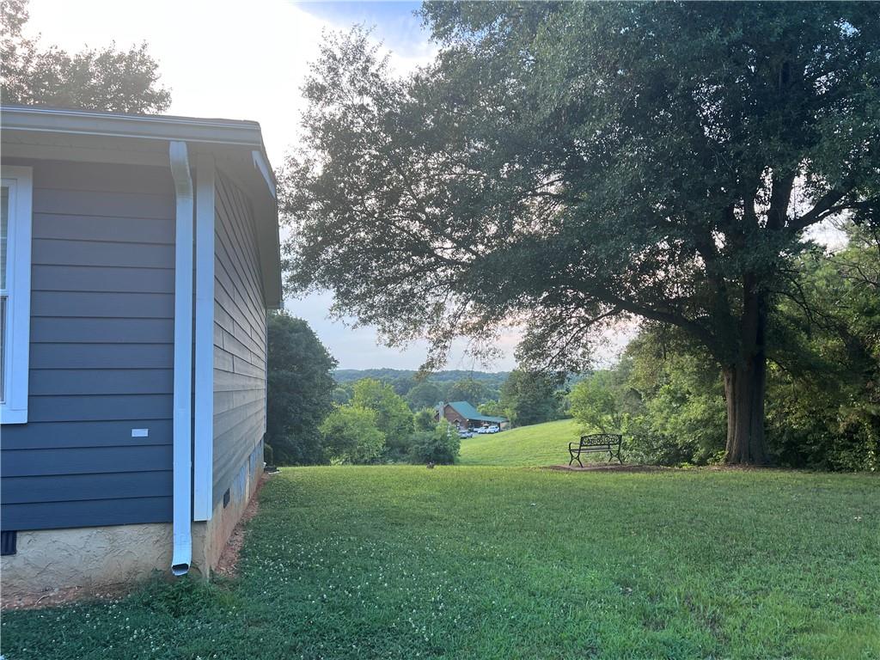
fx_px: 661
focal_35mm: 26
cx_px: 440
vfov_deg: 53.1
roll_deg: +0.8
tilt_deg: +3.9
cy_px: 330
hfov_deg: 67.3
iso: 50
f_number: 1.5
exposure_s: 1/121
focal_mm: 5.7
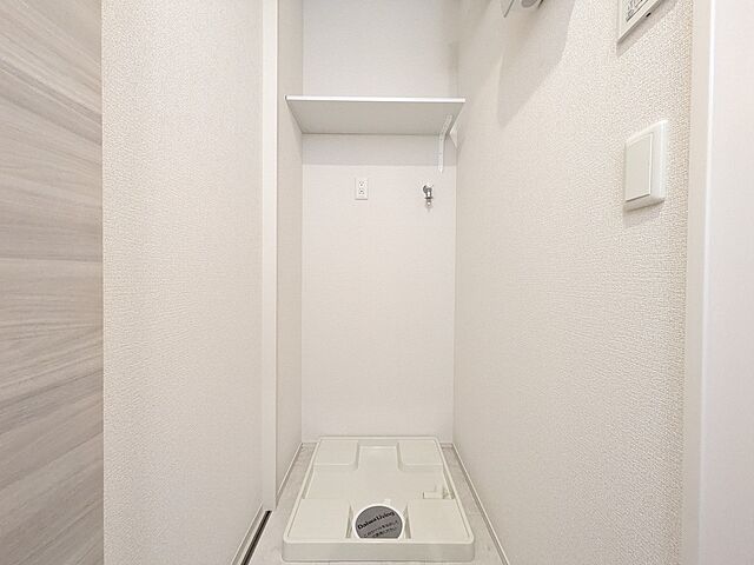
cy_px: 282
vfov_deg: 85.7
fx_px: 305
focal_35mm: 14
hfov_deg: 102.1
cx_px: 377
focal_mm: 1.83
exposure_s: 1/60
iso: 499
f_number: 2.2
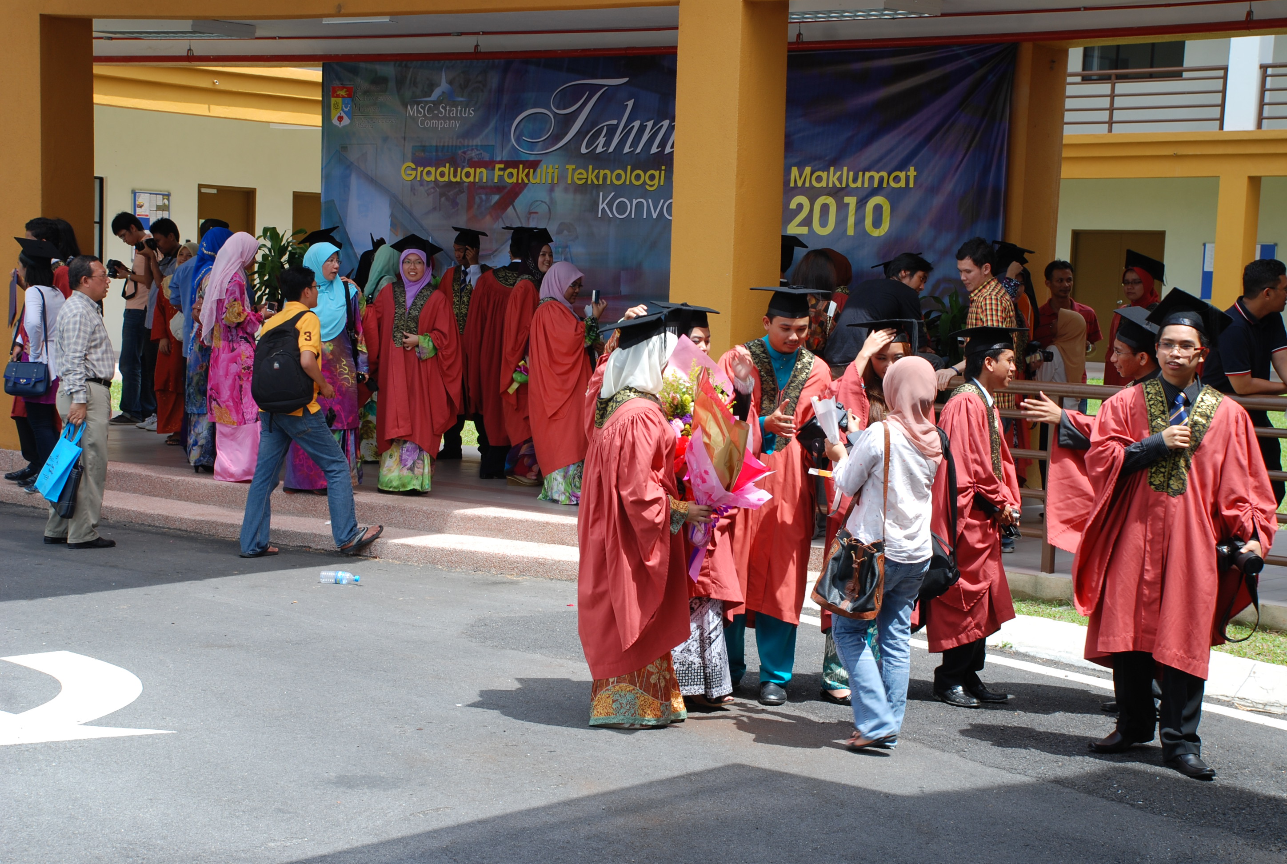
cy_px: 432
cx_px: 644
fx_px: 2579
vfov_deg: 19.0
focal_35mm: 72
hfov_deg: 28.0
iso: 125
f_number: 8
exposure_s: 1/100
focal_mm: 48
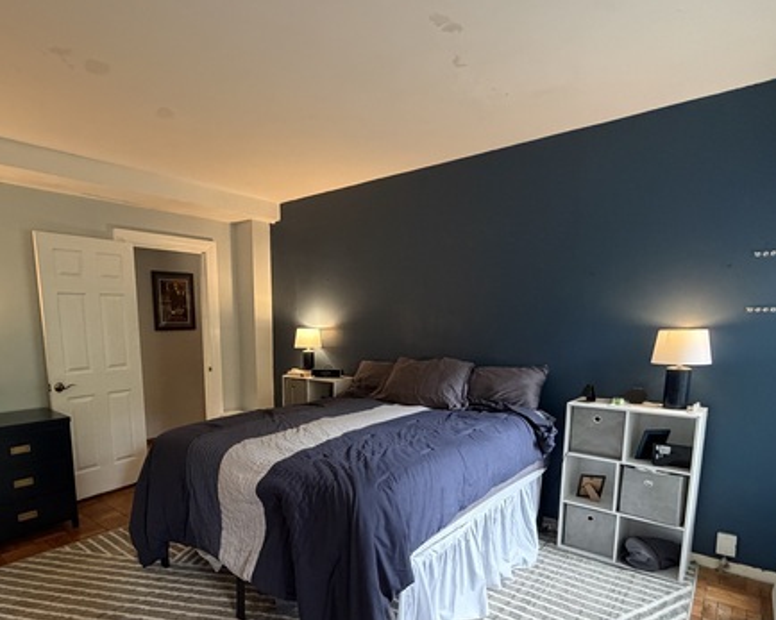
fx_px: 482
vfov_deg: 64.3
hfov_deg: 76.8
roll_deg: +1.5
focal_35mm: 21
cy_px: 397
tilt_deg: -8.6
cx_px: 310
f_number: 2.2
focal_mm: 2.22
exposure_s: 1/59
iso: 640
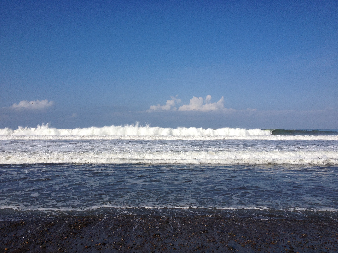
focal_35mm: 35
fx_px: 342
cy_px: 126
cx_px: 169
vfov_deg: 40.7
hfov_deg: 52.6
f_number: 2.4
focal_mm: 4.28
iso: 50
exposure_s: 1/3460
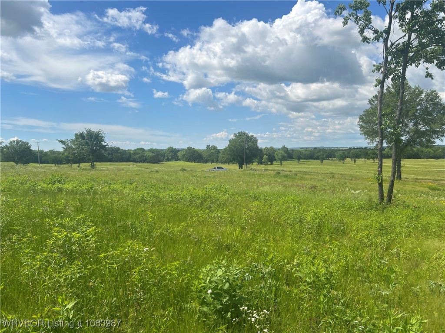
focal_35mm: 26
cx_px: 222
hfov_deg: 67.3
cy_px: 166
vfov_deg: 53.1
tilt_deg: -3.4
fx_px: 334
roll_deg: +0.6
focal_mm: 5.7
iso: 50
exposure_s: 1/6211
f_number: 1.5
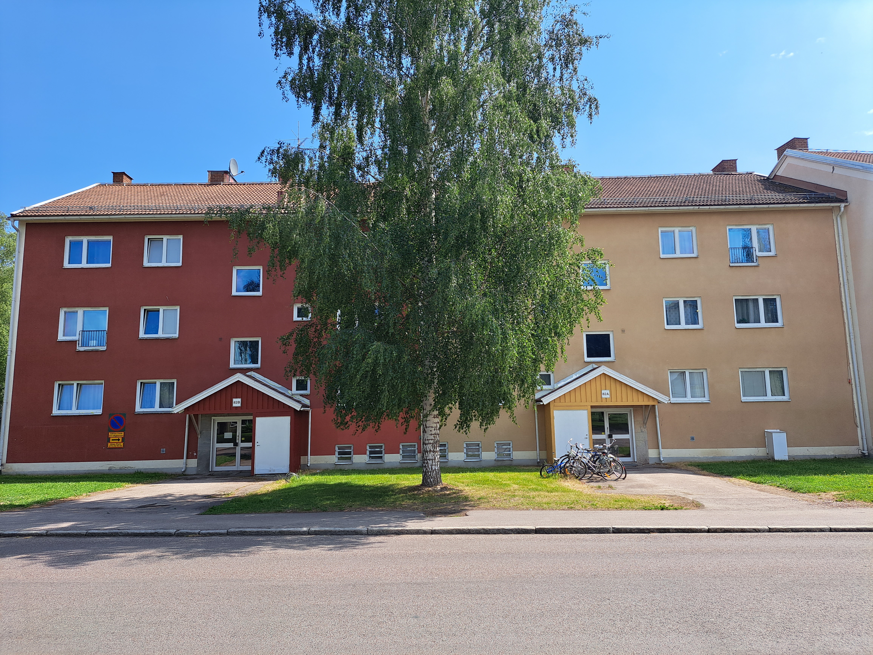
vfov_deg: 56.8
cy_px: 328
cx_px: 436
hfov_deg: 71.6
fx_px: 605
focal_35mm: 24
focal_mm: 5.23
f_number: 1.8
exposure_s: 1/1263
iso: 50
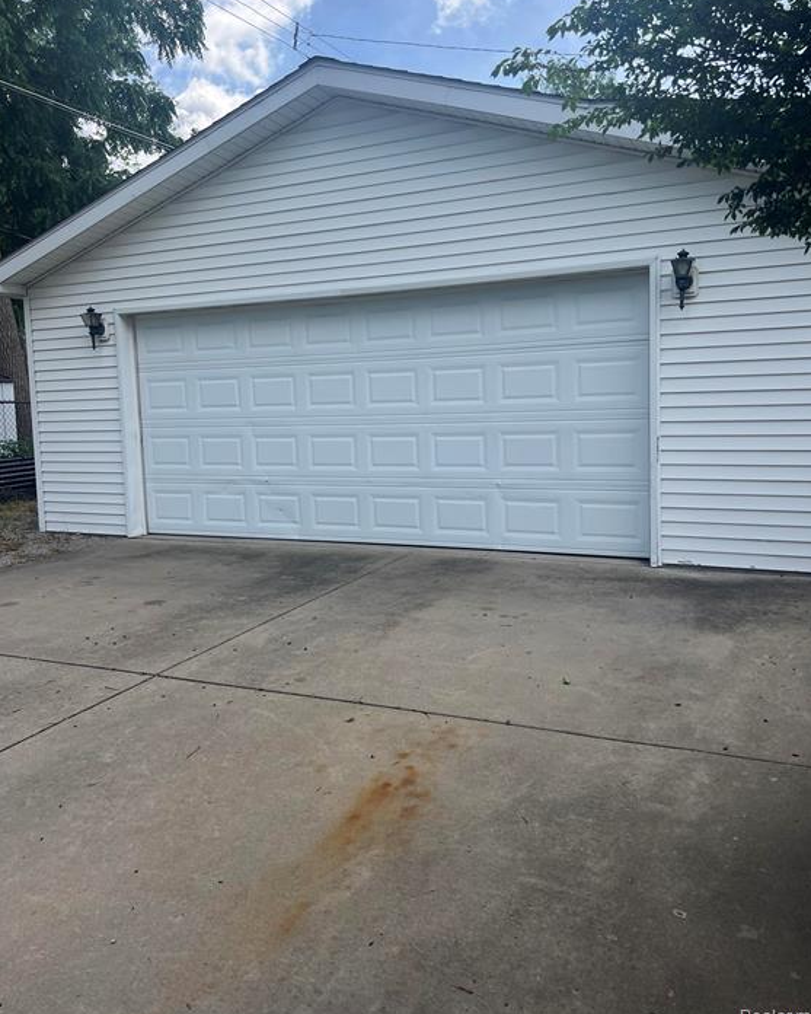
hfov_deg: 51.5
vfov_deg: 62.1
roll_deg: +3.1
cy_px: 471
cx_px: 408
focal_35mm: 28
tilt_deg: -3.8
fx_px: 840
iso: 50
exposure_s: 1/1779
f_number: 1.5
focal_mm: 5.7
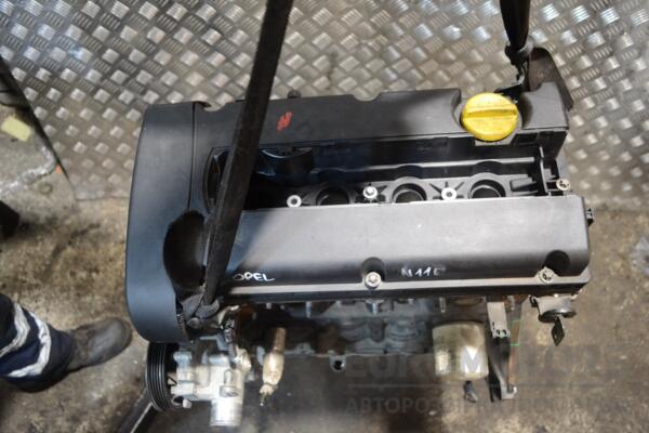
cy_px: 216
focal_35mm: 30
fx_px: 541
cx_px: 324
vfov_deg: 43.6
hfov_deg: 61.9
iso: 1000
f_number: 3.8
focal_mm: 20
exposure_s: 1/30
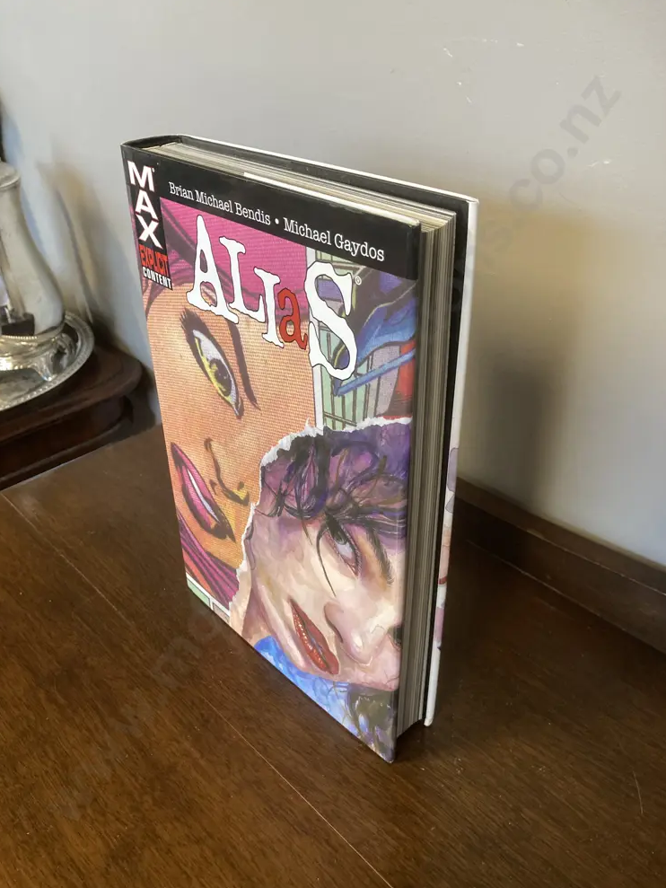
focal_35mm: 29
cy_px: 452
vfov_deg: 61.6
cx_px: 333
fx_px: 744
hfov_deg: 48.2
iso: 250
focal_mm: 3.99
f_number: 1.8
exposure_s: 1/60
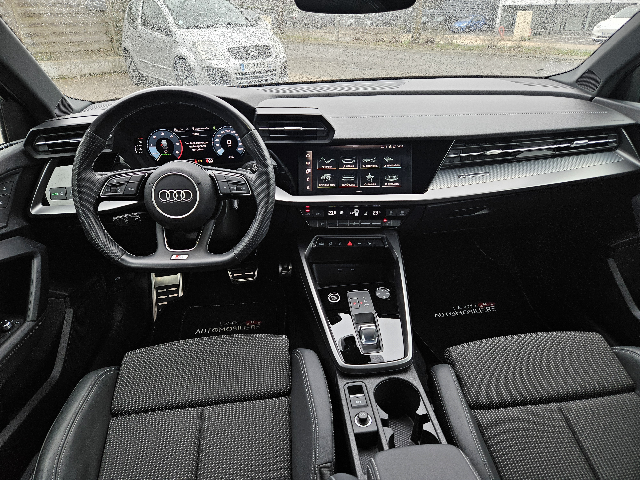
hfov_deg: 73.9
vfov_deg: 58.9
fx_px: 425
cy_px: 240
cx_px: 320
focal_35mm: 23
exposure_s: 1/190
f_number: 1.8
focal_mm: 5.4
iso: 80
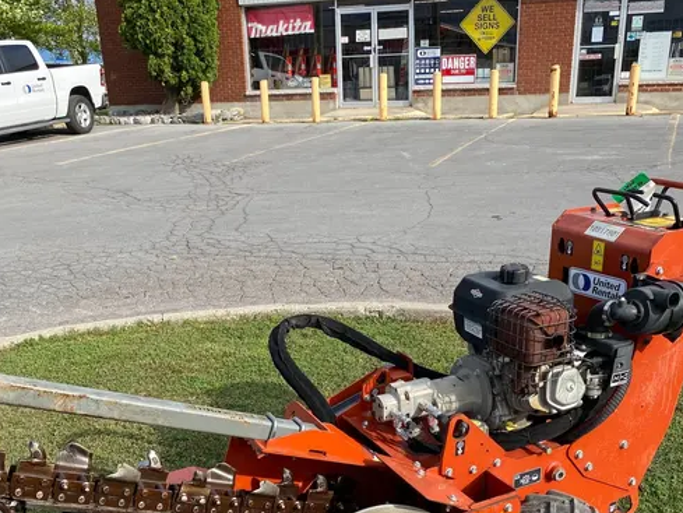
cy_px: 414
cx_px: 355
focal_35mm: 39
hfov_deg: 47.8
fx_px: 770
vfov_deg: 35.6
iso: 32
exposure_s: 1/1464
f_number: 1.8
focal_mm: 4.25
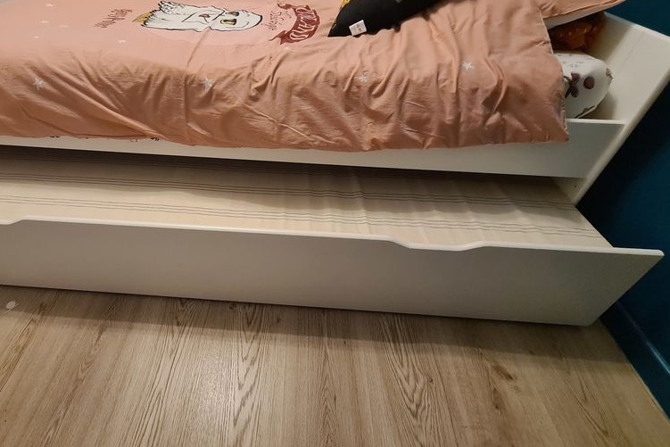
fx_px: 335
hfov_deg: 88.0
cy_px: 226
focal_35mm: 18
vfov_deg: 67.4
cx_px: 247
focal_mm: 2.2
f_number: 2.2
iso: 640
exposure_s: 1/25
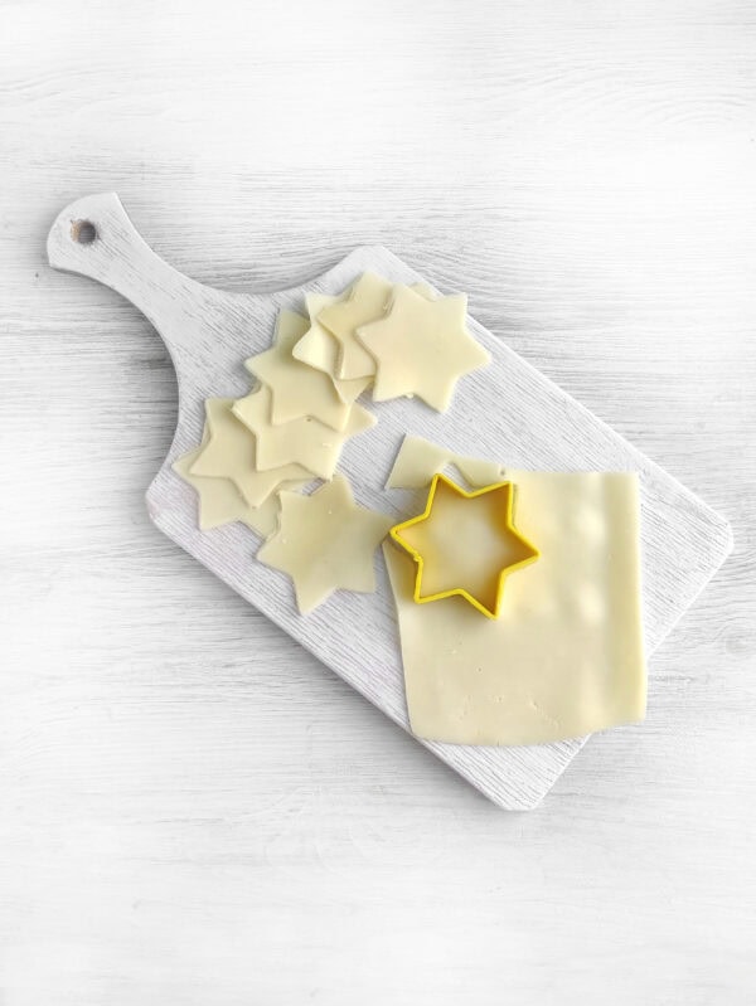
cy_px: 503
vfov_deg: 69.4
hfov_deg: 54.9
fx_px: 727
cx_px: 378
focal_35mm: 25
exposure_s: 1/120
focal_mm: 5.4
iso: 80
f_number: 1.9
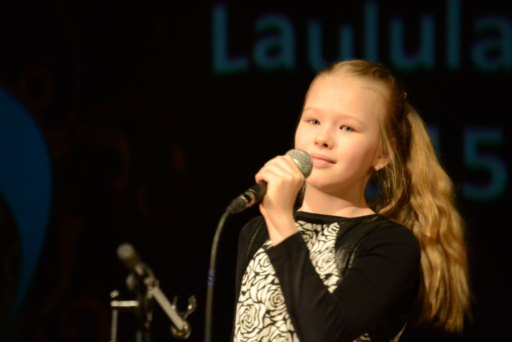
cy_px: 171
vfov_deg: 4.6
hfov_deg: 6.9
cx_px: 256
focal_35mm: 300
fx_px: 4266
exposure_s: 1/50
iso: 1600
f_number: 5.6
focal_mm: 200
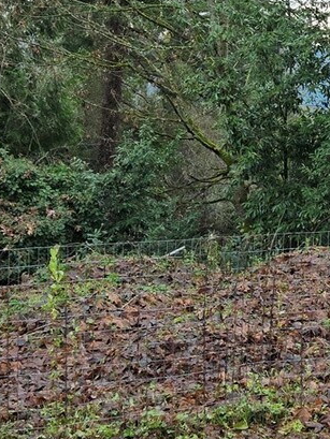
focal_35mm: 81
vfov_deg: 24.0
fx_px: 1029
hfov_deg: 17.6
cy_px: 152
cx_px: 362
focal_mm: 5.4
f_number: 1.8
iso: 80
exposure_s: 1/1047
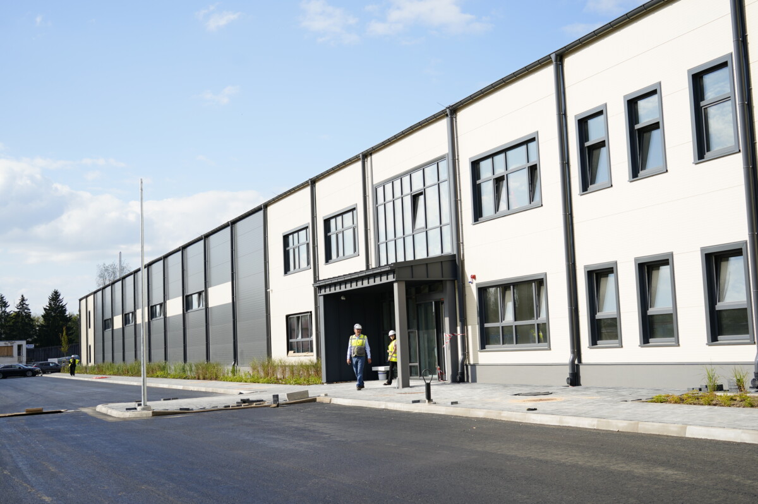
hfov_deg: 42.8
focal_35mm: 46
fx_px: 968
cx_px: 379
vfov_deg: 29.2
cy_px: 252
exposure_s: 1/500
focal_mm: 46
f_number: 5
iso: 100
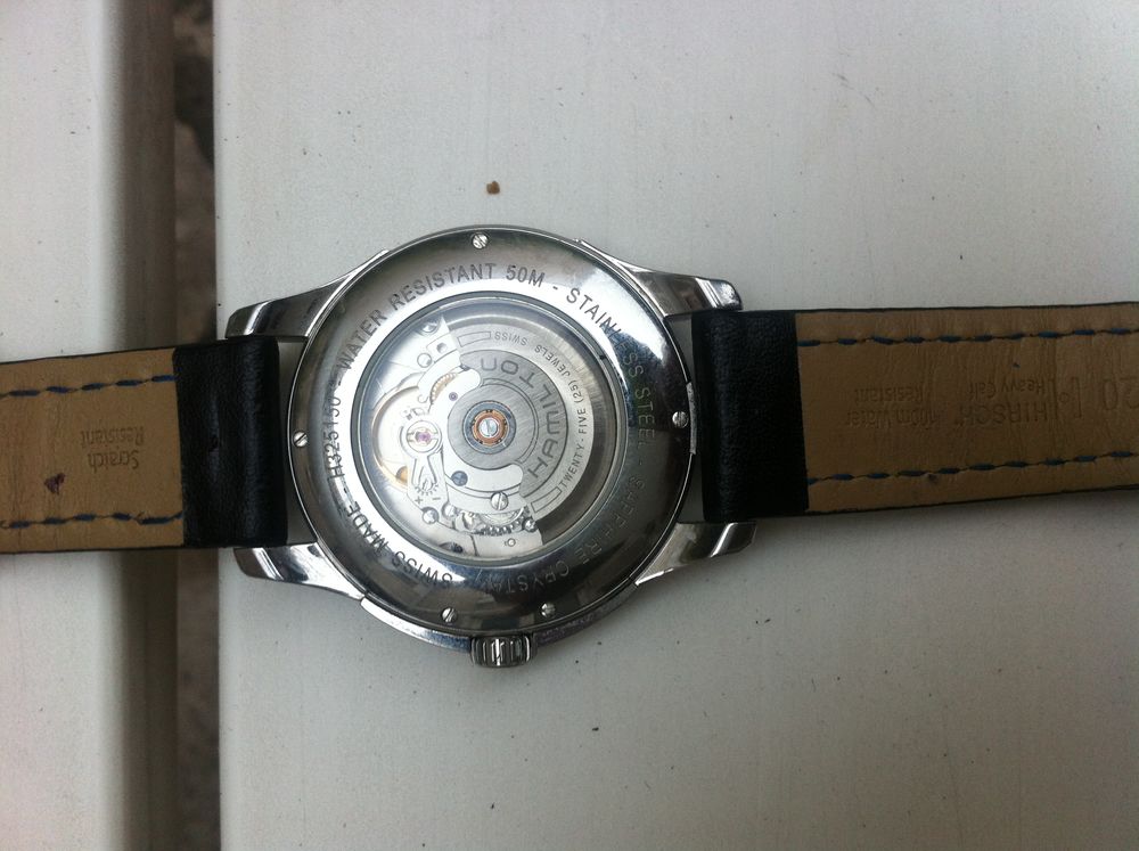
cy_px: 426
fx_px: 1150
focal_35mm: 35
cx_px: 570
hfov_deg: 52.7
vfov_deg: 40.6
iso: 80
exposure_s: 1/40
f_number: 2.8
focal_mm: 3.85
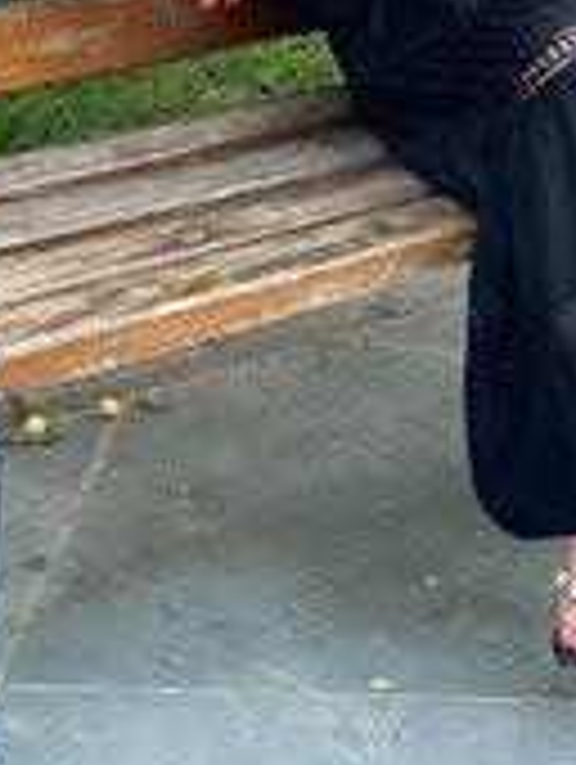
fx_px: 2788
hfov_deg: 11.6
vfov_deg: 15.1
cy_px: -124
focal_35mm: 126
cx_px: 634
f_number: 2
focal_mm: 6
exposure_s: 1/122
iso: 125
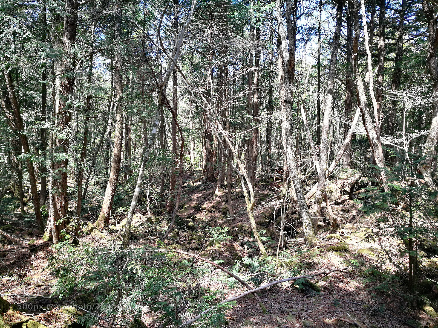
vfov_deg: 51.4
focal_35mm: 27
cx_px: 219
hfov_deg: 65.3
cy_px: 164
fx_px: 342
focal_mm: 4.5
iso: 100
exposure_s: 1/120
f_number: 2.2
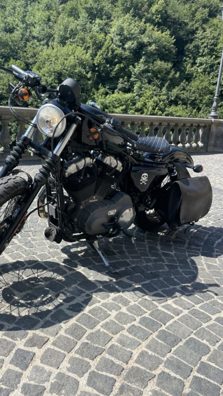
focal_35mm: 29
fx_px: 305
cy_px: 201
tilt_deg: -14.1
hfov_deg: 39.8
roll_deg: -3.1
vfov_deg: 66.1
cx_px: 77
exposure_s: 1/2681
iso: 32
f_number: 1.6
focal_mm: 4.2
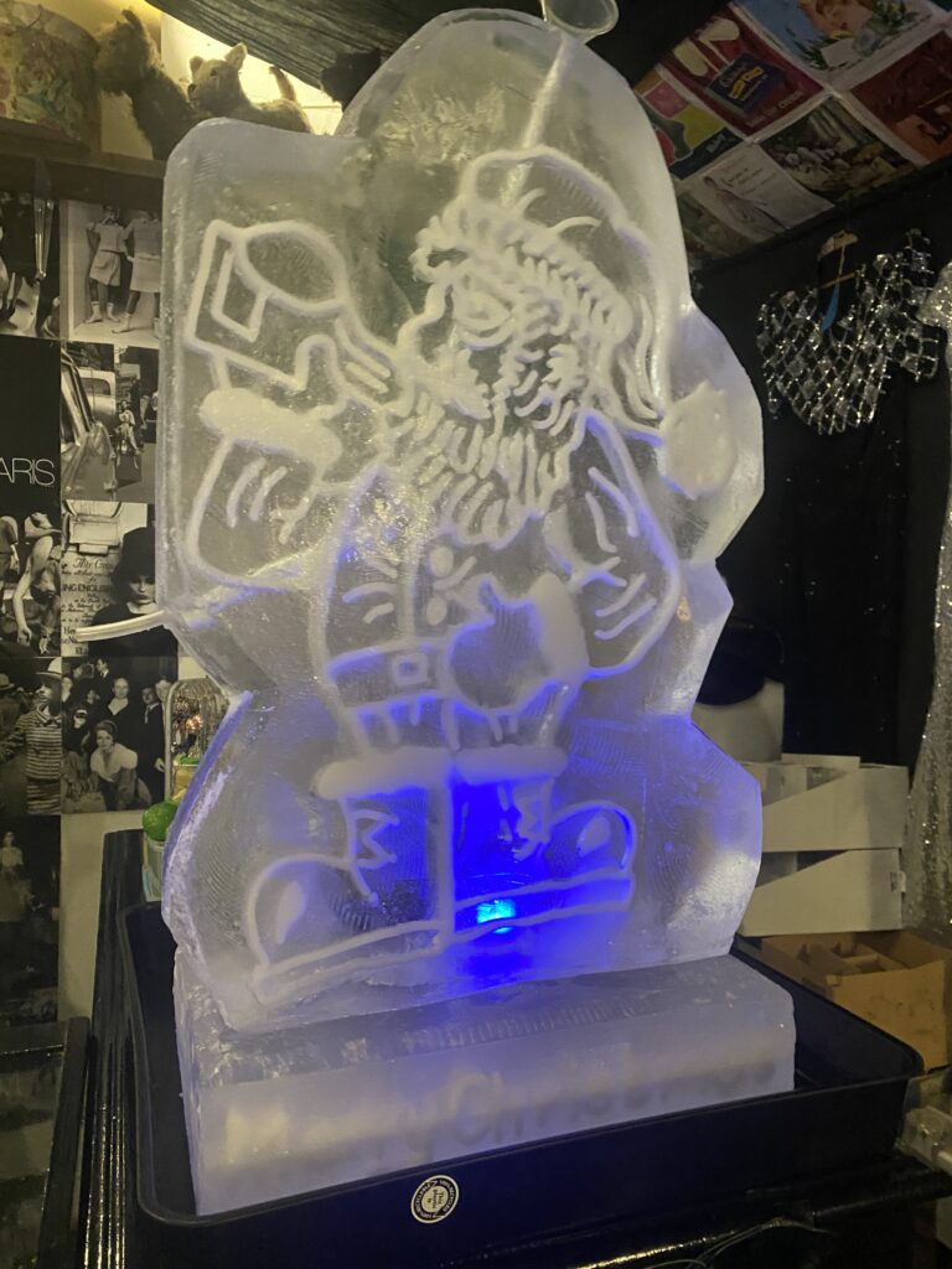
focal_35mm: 26
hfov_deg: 53.1
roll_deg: +1.0
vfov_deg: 67.3
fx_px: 953
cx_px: 476
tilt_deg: -1.1
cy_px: 634
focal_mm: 4.25
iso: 500
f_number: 1.8
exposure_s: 1/33
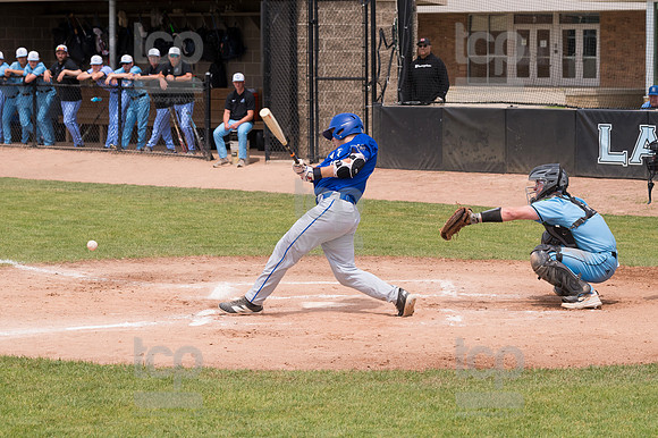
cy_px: 219
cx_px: 329
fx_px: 2521
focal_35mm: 138
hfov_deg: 14.9
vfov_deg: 9.9
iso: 320
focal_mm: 92
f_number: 5.6
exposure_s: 1/1600
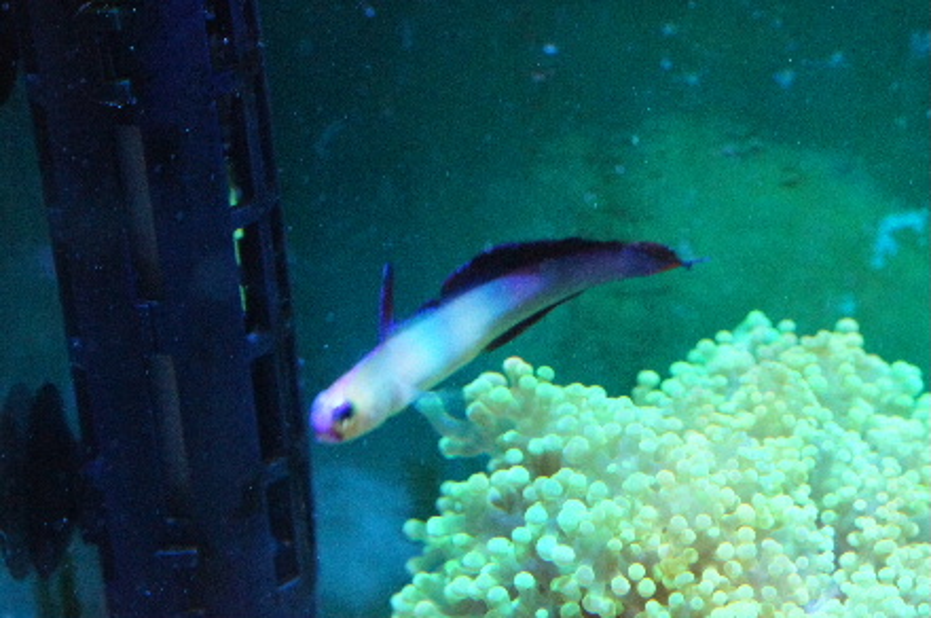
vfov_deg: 18.1
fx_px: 1937
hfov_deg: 27.0
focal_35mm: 75
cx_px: 466
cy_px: 309
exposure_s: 1/500
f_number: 7.1
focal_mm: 50
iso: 6400
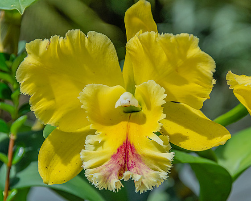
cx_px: 129
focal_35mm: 206
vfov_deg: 7.5
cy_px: 100
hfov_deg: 9.4
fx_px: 1530
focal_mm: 122
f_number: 5.6
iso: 800
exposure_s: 1/5000
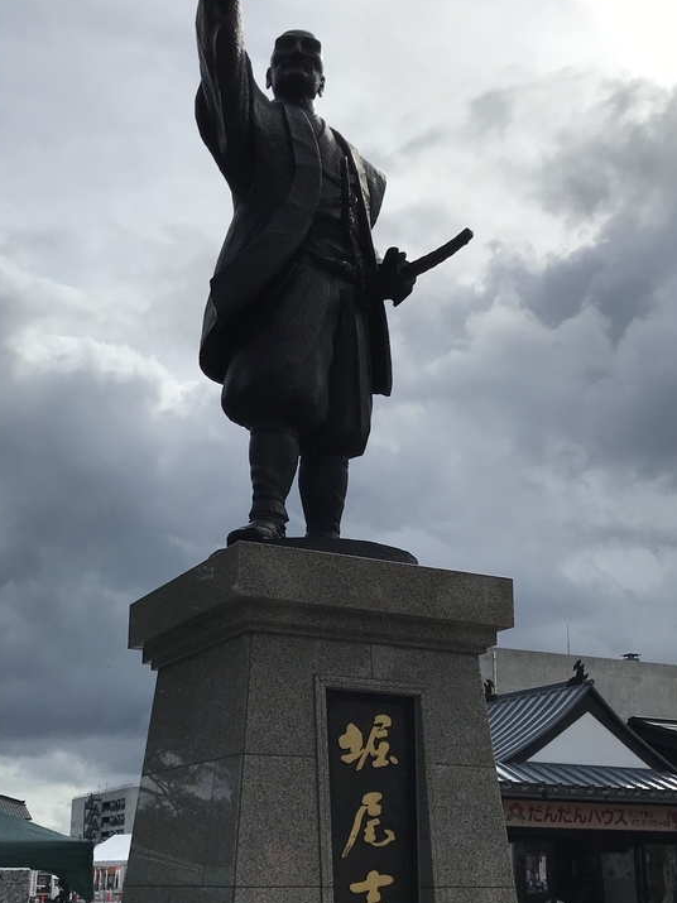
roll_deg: +0.4
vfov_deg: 40.0
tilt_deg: +14.3
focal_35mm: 47
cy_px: 597
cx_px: 332
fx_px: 1226
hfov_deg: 30.9
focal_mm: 3.99
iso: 25
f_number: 1.8
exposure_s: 1/5319
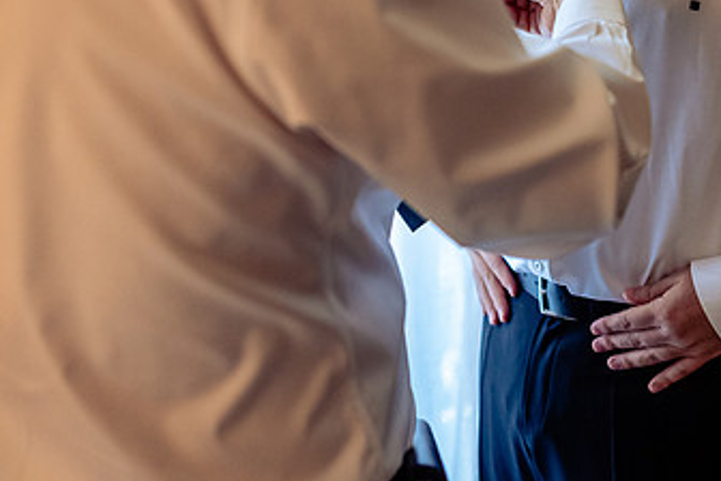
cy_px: 121
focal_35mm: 61
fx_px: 1222
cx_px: 451
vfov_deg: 22.1
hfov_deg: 32.7
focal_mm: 35
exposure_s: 1/320
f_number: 2.5
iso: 2500
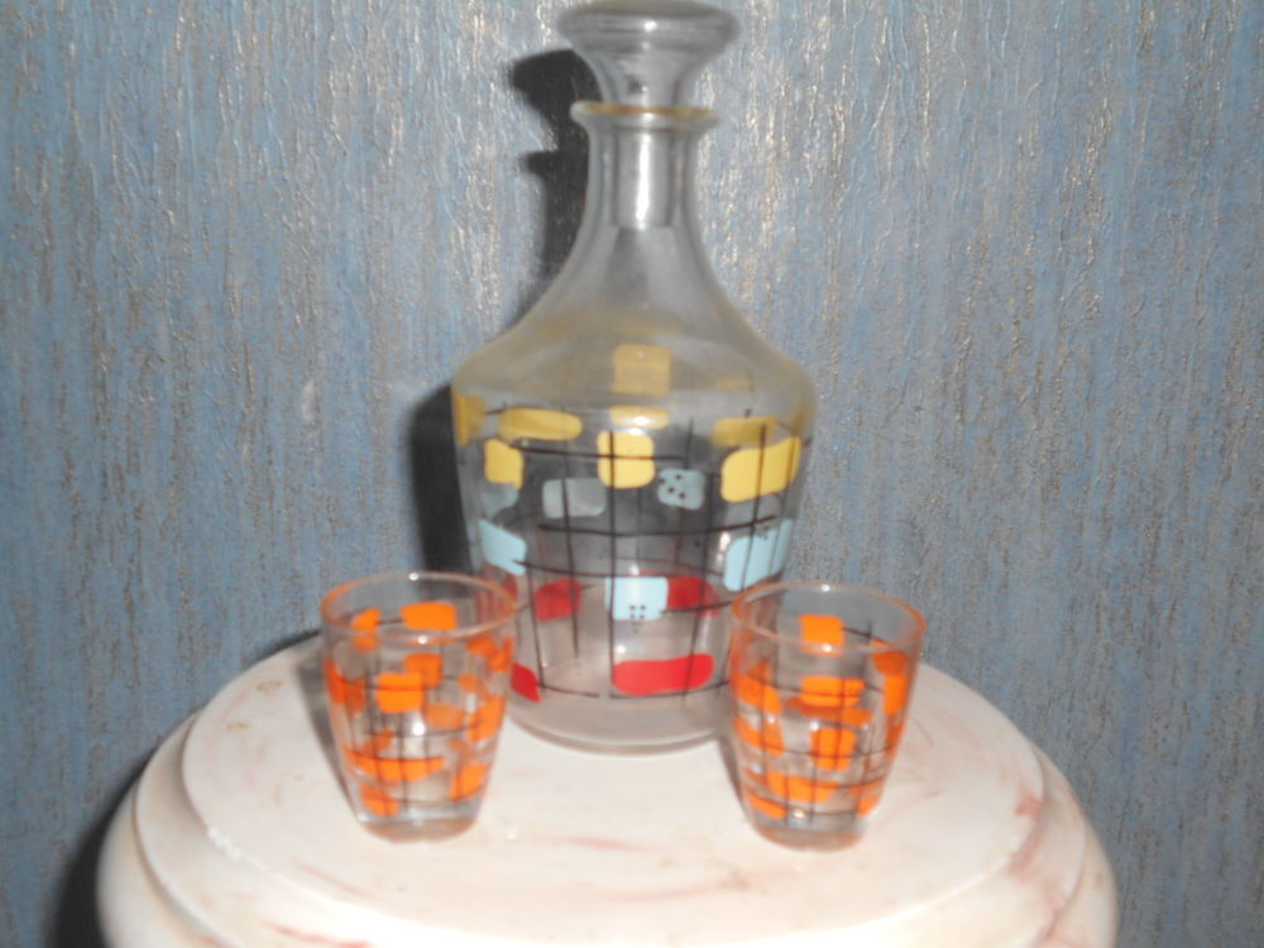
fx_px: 1607
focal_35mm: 44
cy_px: 474
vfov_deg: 32.9
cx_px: 632
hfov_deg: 42.9
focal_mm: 7.7
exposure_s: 1/30
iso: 80
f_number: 4.2
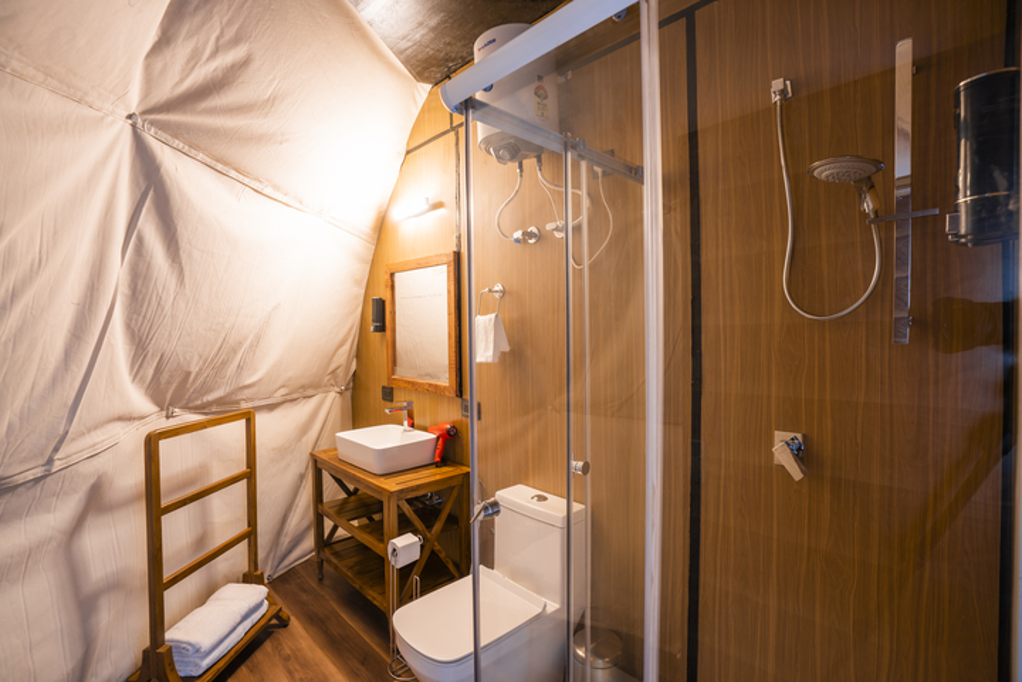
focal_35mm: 16
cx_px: 511
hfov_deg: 96.7
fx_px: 454
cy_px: 341
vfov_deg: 73.7
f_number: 7.1
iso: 100
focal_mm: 16
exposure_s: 1.3
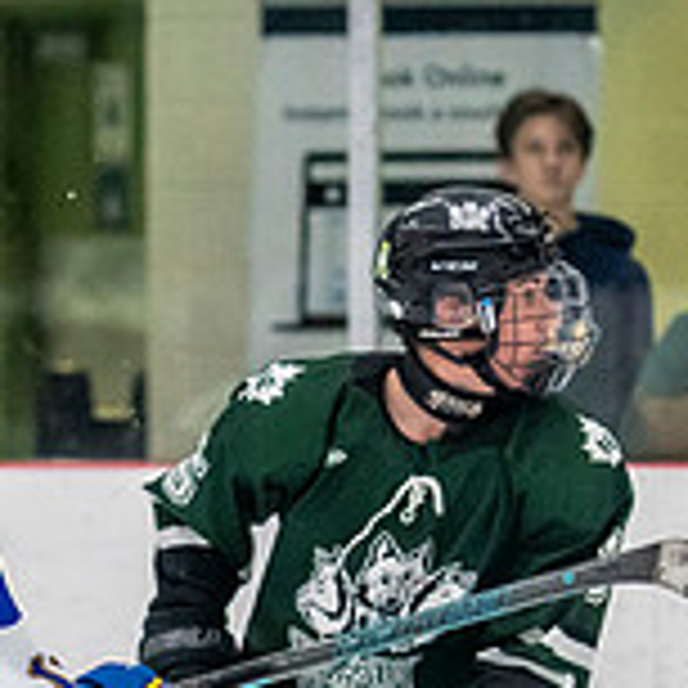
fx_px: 13379
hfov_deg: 2.9
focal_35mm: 595
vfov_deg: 2.9
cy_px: 920
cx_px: -357
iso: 2000
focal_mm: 105
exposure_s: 1/640
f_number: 3.2
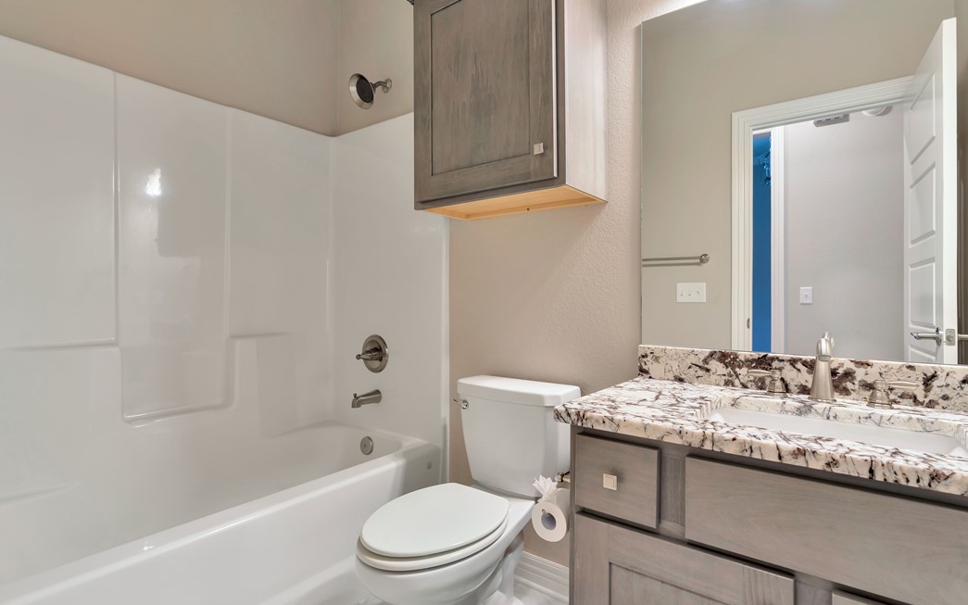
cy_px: 301
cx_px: 486
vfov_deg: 65.0
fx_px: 475
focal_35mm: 18
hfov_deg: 91.1
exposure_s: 1/1.25
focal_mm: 17
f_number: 6.3
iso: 100
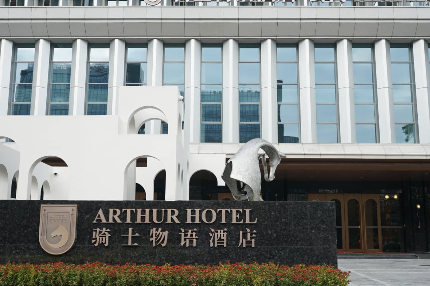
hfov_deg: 46.4
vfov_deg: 31.9
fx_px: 502
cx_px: 215
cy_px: 143
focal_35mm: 42
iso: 100
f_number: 4.5
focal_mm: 28
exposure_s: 1/200
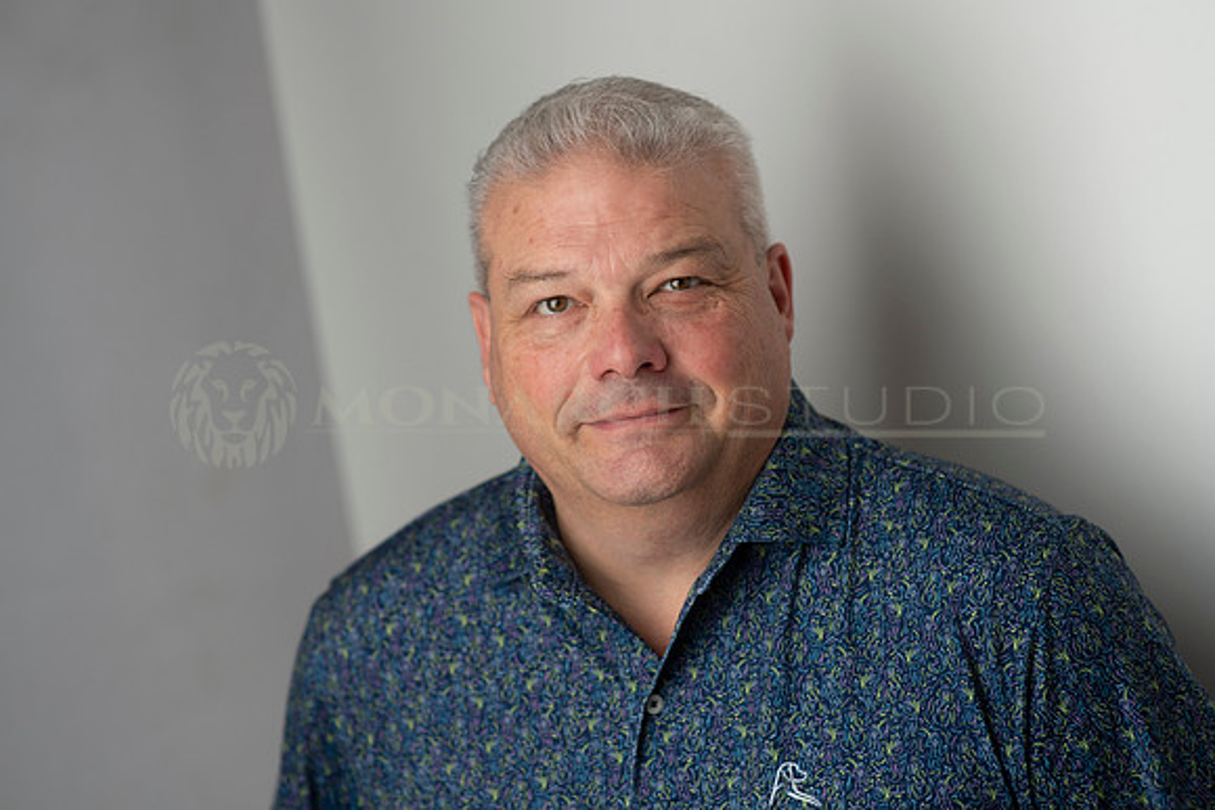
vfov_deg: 16.1
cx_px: 608
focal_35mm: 85
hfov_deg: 23.9
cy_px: 405
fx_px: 2869
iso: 160
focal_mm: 85
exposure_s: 1/200
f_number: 2.8
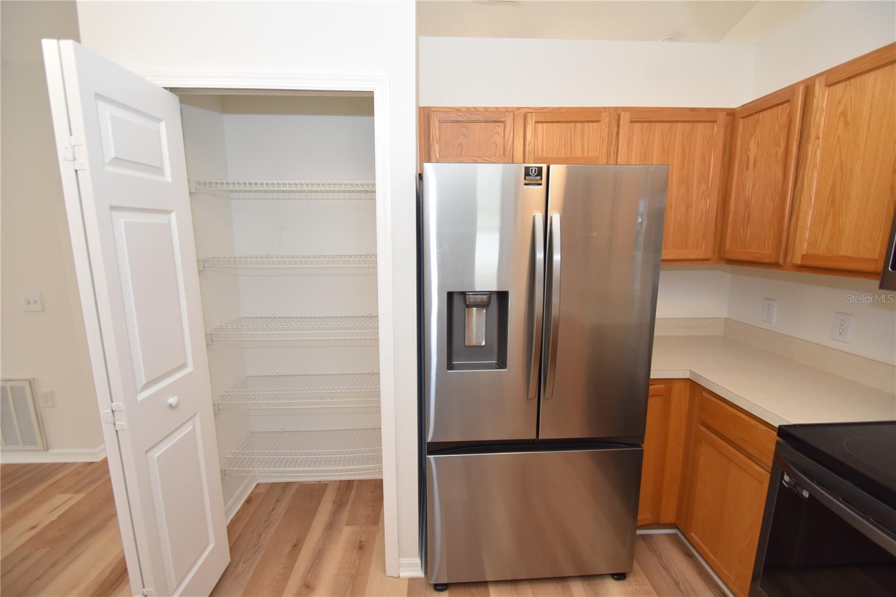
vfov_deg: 77.3
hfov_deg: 100.4
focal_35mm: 15
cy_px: 298
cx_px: 448
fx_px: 373
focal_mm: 10
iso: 900
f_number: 4
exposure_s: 1/60
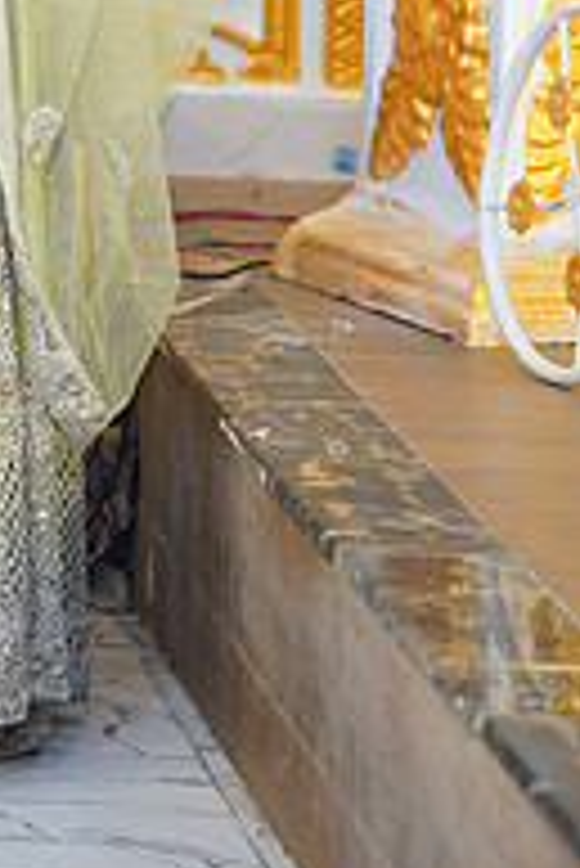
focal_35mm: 255
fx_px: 6151
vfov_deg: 7.9
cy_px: -355
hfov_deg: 5.4
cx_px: -286
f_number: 2.5
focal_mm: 85
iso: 400
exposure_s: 1/160
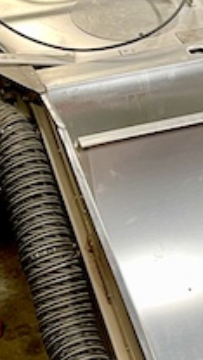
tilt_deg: -29.2
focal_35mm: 105
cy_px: 42
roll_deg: +1.0
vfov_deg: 20.0
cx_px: 85
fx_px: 1005
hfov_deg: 11.5
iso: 125
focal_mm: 5.1
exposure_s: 1/60
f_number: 1.6
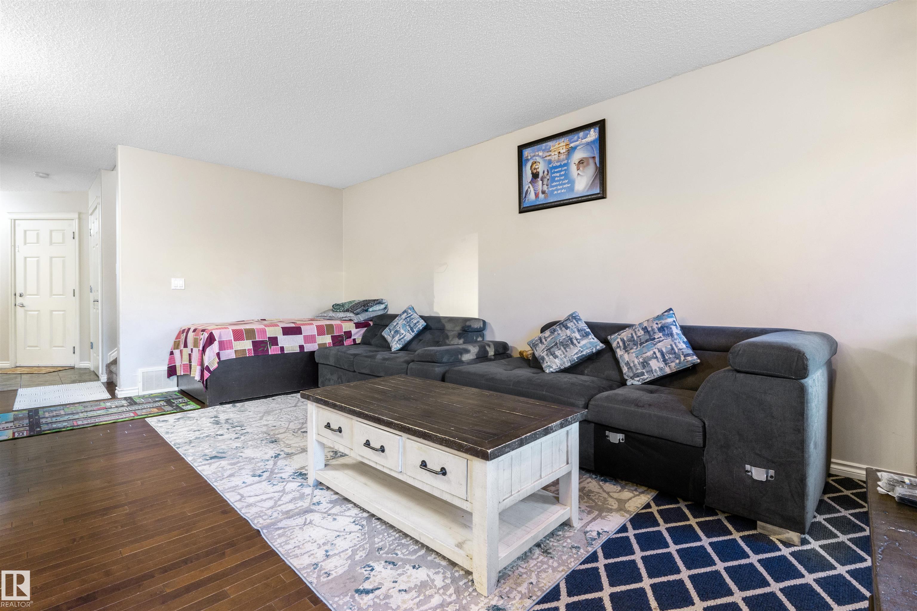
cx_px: 458
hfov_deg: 95.0
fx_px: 420
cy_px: 306
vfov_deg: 72.1
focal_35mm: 16
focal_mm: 11
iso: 200
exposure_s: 1.5
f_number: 9.5
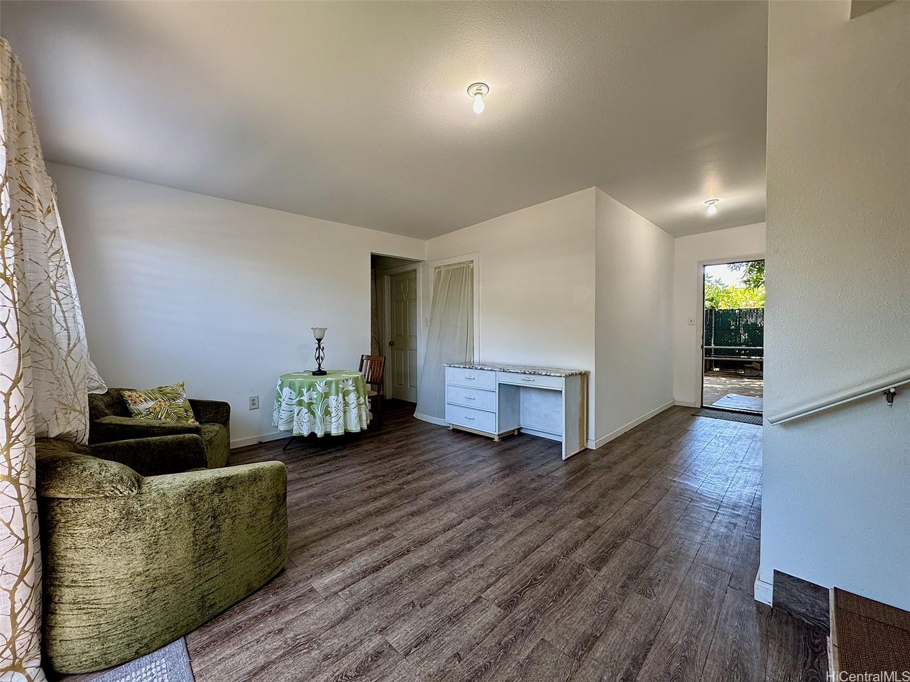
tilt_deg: -1.9
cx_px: 455
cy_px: 341
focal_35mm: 14
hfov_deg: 102.1
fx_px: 368
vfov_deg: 85.7
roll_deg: +0.1
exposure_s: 1/120
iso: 250
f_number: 2.2
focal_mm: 2.22
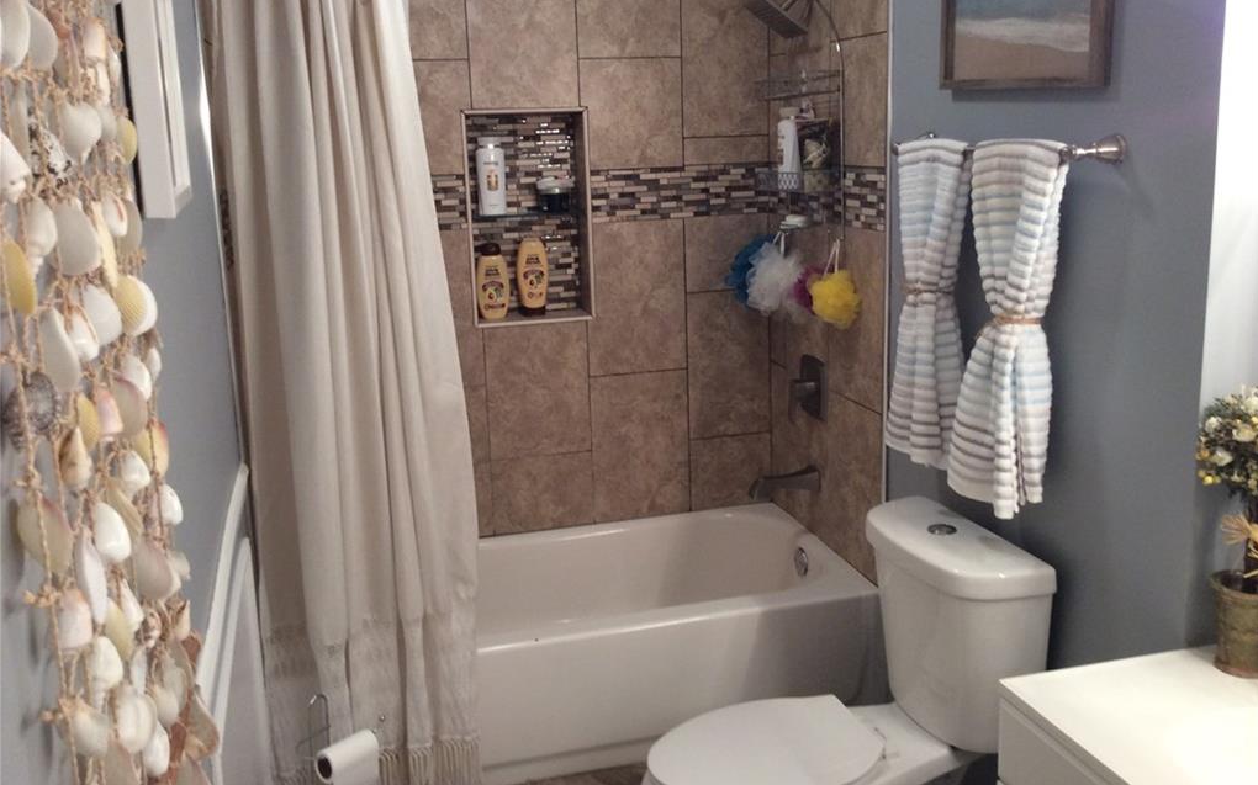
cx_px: 630
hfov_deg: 56.7
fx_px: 1165
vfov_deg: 37.2
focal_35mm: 34
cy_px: 330
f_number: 2.4
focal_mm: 3.3
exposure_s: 1/24
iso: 64
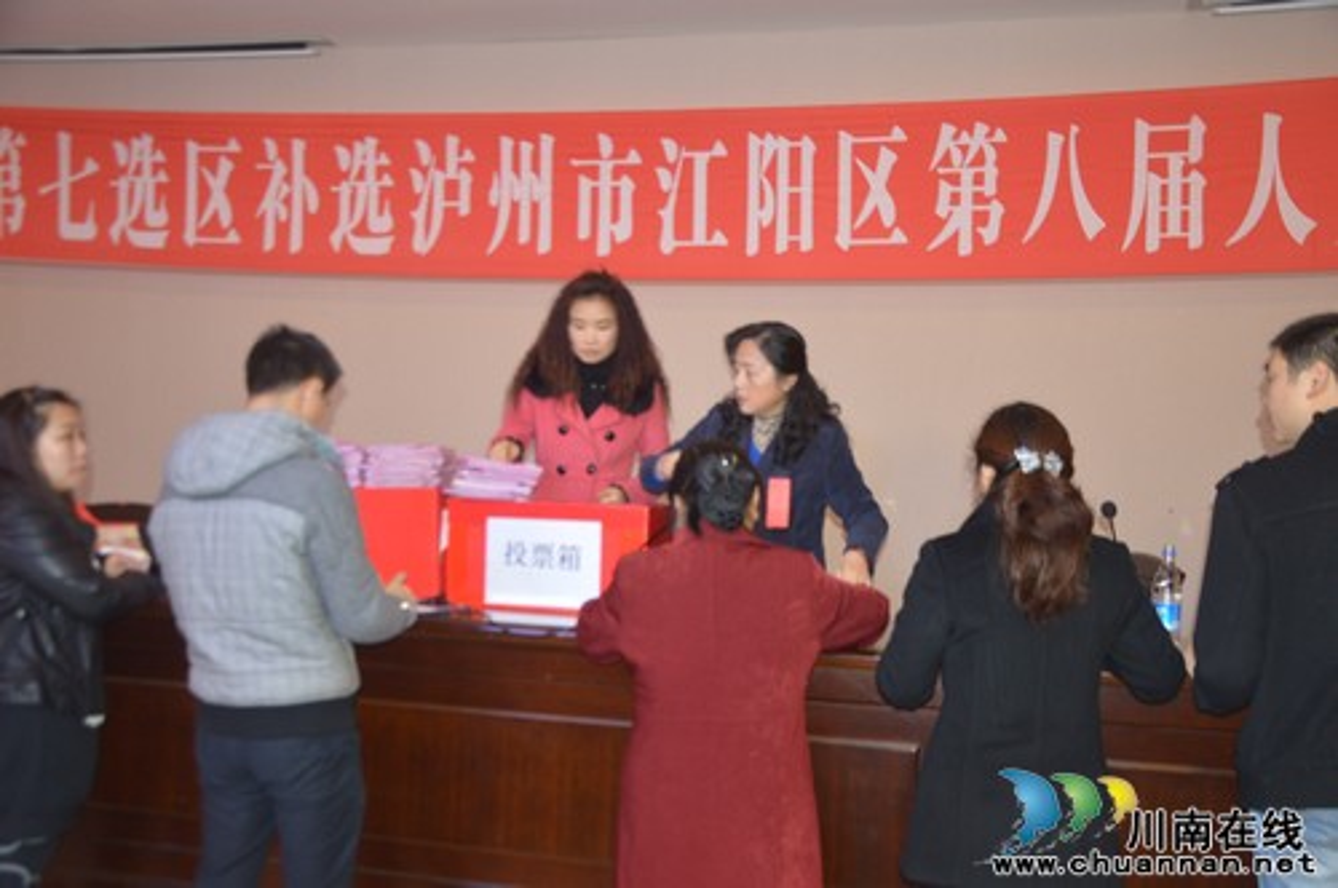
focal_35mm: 38
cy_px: 444
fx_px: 1392
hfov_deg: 51.3
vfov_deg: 35.4
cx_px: 669
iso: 250
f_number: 4
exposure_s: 1/30
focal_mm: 25
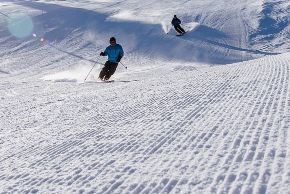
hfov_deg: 29.1
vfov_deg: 19.7
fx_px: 557
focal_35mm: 69
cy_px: 89
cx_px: 110
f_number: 8
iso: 160
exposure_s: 1/1000
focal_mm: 28
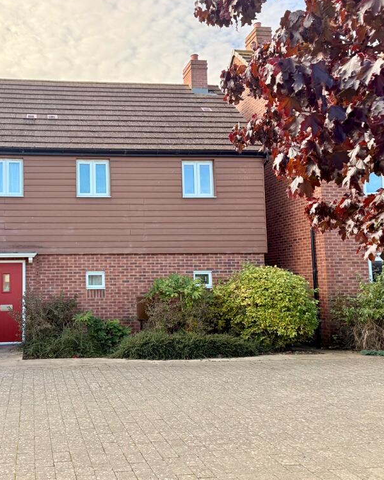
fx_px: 455
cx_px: 80
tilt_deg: +5.8
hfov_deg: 43.8
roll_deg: +1.3
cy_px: 237
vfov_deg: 55.7
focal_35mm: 32
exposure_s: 1/831
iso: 100
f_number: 1.78
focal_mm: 6.76
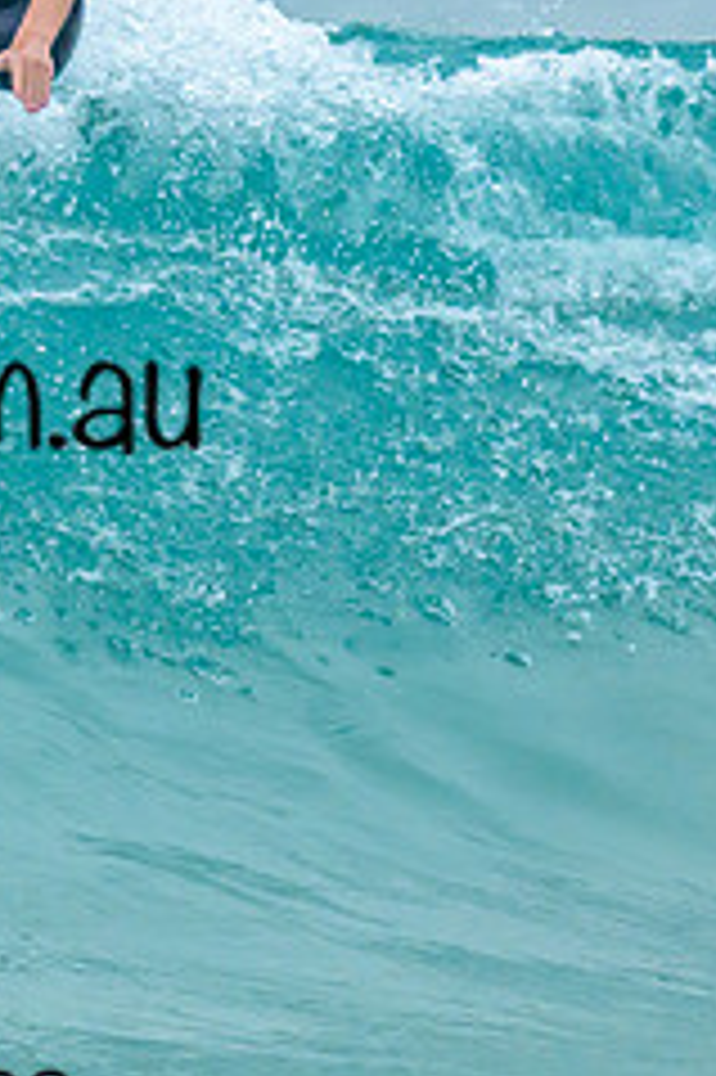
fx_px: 74865
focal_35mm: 2506
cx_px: -392
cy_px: 228
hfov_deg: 0.5
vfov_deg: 0.8
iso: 1800
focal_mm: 800
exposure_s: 1/2000
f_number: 6.3
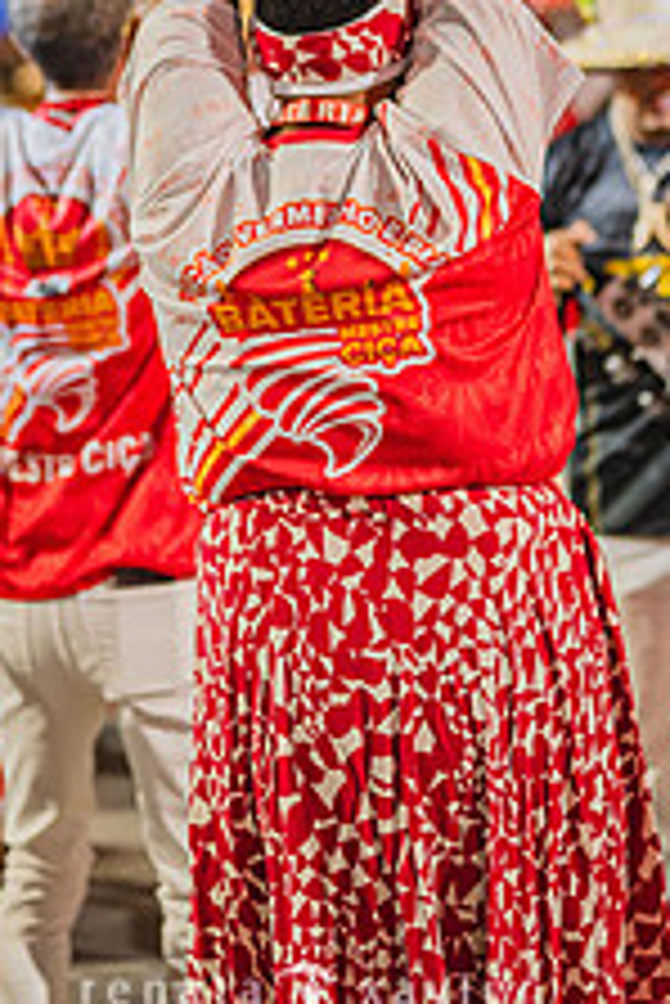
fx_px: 2815
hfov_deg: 13.6
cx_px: 301
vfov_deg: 19.7
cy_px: 59
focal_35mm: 101
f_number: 1.2
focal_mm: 50
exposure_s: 1/1000
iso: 1600
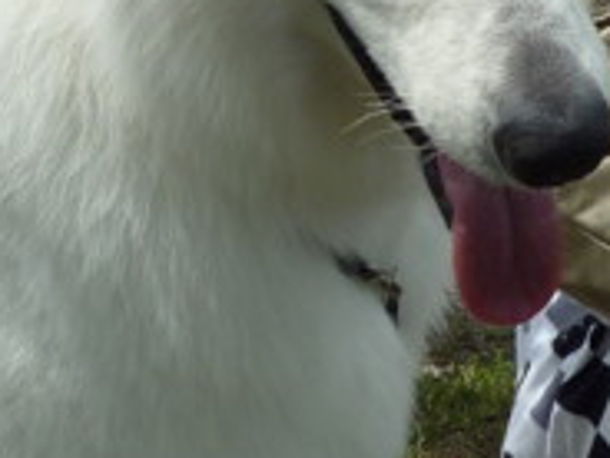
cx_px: 448
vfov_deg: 9.6
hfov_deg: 12.9
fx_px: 2696
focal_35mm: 153
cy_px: 20
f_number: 5
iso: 80
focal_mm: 5.3
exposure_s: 1/500
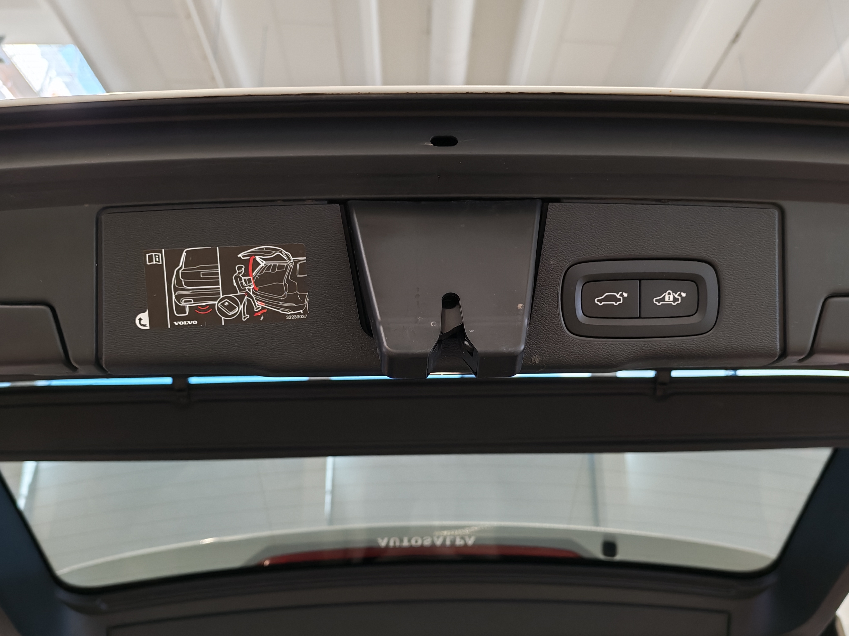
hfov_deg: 55.4
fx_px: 809
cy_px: 318
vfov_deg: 42.9
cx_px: 424
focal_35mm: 33
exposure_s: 1/100
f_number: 1.9
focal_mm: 6.12
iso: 184
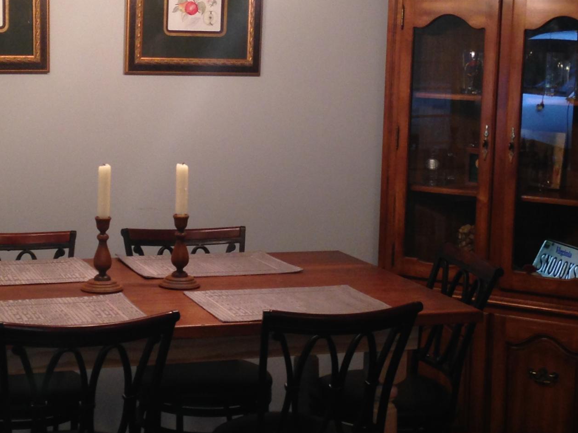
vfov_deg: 18.6
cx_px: 182
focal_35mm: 79
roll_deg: -1.1
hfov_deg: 24.6
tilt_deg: -6.2
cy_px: 162
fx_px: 1319
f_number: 2.4
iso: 80
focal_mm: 4.12
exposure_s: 1/20
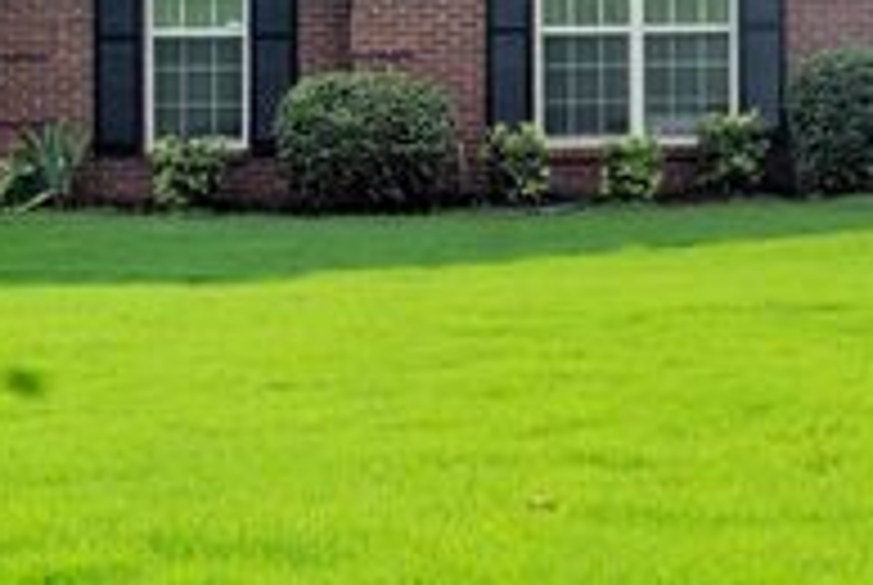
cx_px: 954
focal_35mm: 90
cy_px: -65
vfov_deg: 14.9
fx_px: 2186
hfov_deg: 21.5
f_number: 9
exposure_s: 1/160
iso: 100
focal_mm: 35
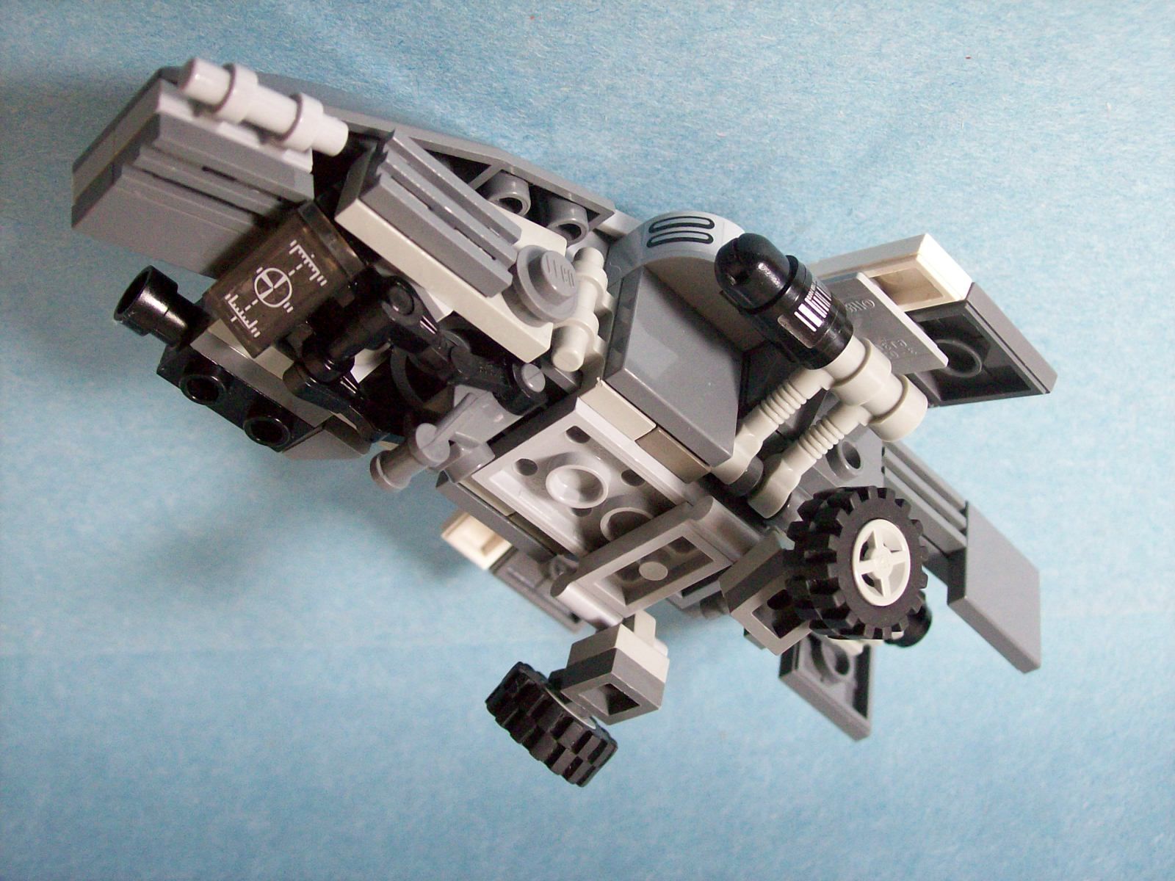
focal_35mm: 45
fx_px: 1527
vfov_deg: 32.2
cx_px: 588
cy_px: 440
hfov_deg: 42.1
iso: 160
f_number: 3
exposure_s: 1/25.9
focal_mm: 7.6
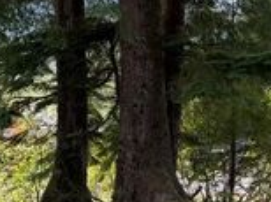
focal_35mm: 100
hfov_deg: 19.4
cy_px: 79
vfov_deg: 14.7
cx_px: 232
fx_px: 782
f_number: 1.78
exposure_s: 1/204
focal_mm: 6.76
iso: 80
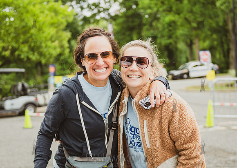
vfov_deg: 21.7
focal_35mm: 65
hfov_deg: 30.3
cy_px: 106
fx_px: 437
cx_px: 129
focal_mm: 48
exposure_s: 1/800
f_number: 2.8
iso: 400
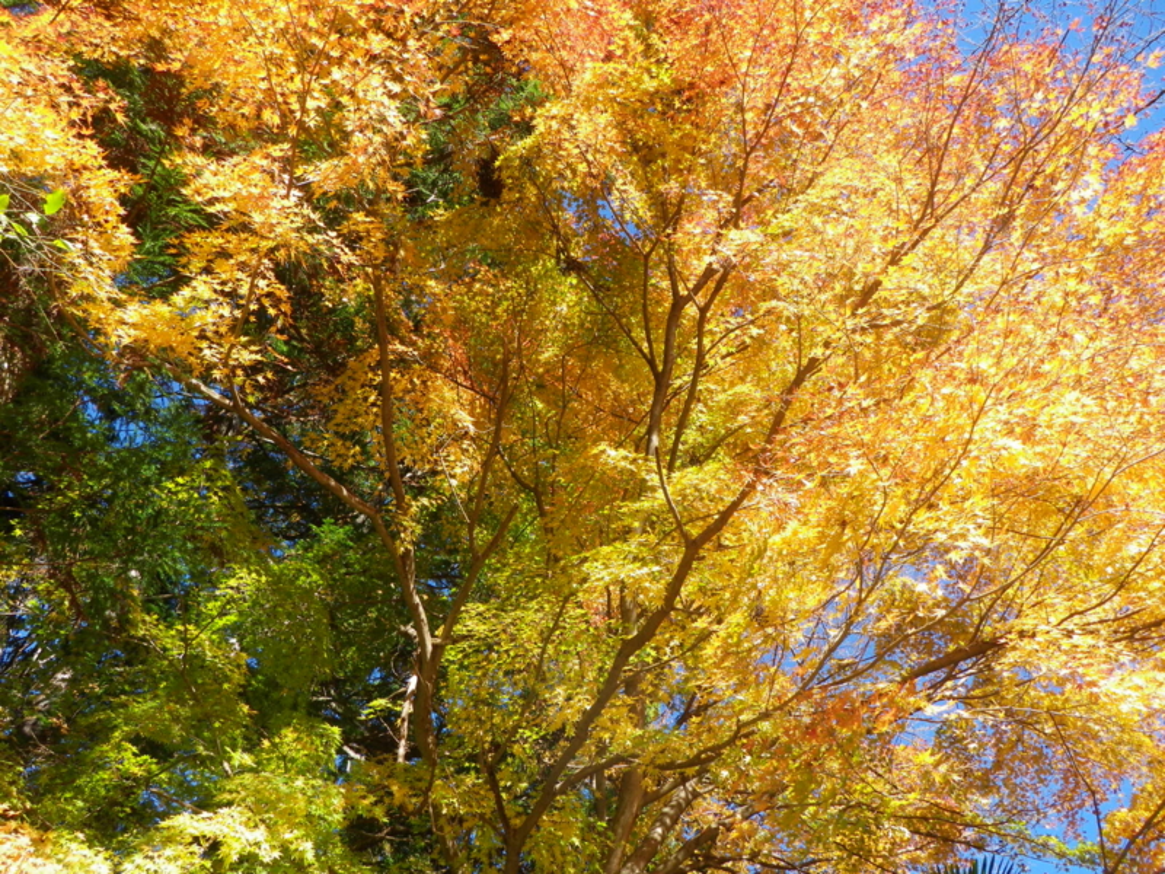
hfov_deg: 52.6
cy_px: 437
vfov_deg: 40.7
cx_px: 582
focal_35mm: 35
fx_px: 1178
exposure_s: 1/160
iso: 64
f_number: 3.8
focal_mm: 6.2
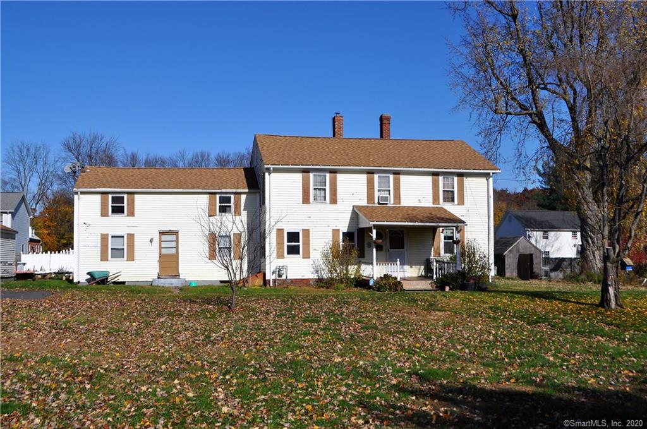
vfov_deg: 36.7
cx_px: 324
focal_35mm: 36
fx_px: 646
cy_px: 214
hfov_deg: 53.2
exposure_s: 1/500
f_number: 11
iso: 200
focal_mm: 24
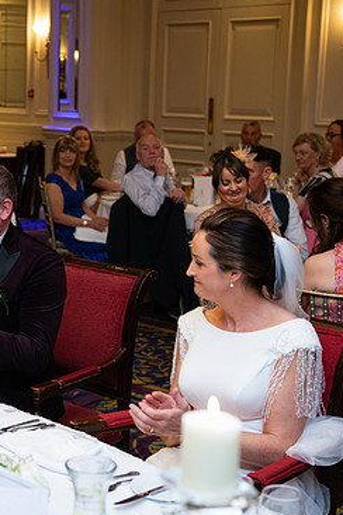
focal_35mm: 76
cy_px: 264
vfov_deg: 26.7
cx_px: 13
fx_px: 1086
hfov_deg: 17.6
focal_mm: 48
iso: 800
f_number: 3.5
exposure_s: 1/160
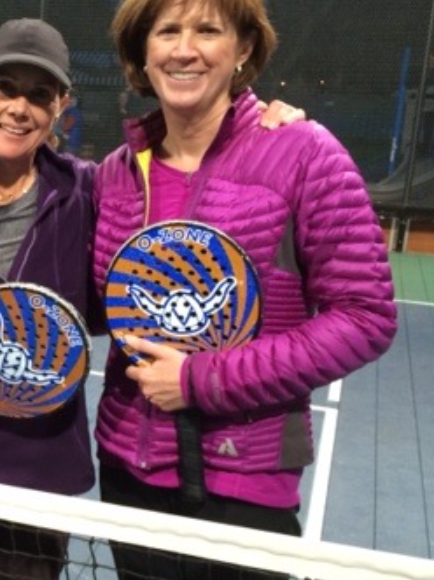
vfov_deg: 33.2
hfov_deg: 22.8
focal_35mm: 58
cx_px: -112
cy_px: 294
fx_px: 970
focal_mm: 4.12
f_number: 2.2
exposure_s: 1/30
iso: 125
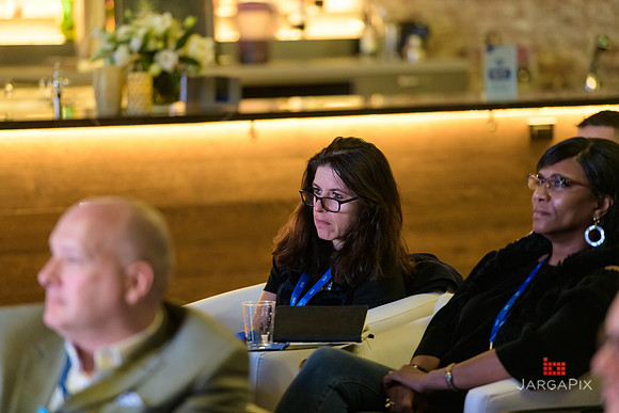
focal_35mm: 200
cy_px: 206
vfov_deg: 6.9
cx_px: 310
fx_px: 3440
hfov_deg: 10.3
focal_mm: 200
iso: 3200
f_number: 3.2
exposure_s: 1/60
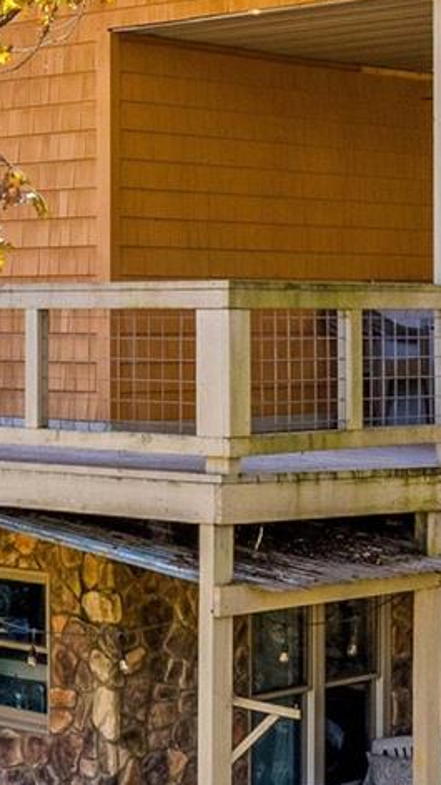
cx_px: 22
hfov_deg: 12.0
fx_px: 2082
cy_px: 275
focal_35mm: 100
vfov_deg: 21.3
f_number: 2.8
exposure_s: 1/200
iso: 100
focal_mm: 8.38
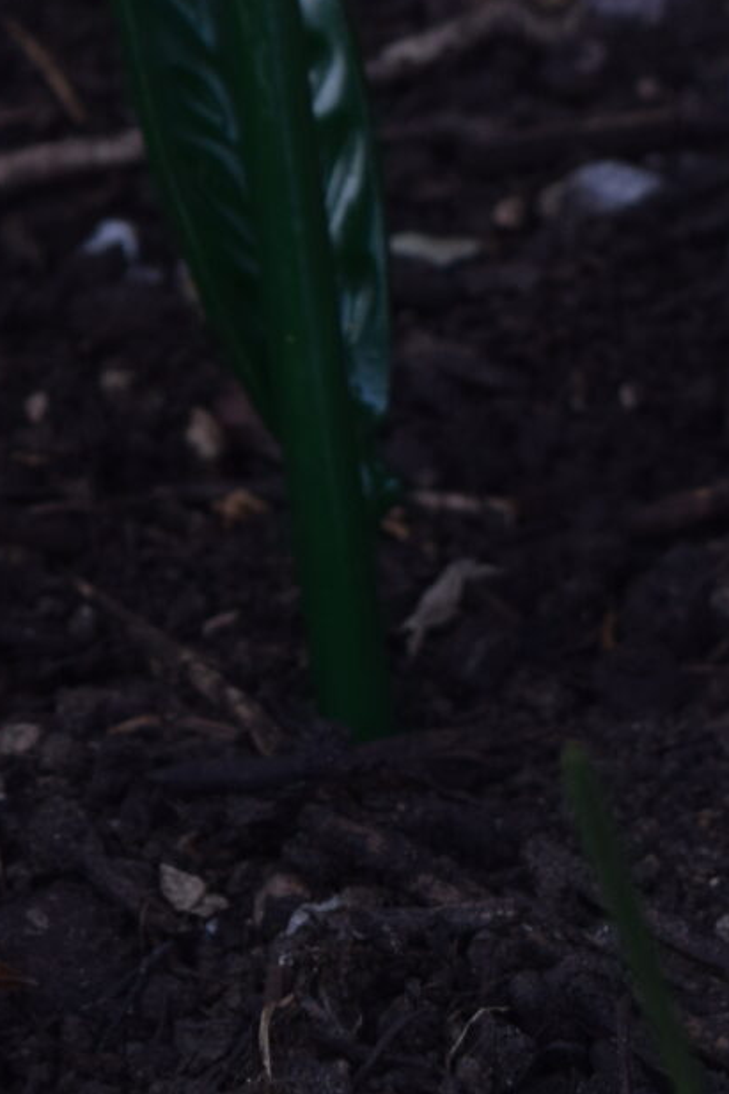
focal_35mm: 249
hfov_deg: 5.4
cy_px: -635
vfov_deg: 8.1
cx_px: -522
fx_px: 7567
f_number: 8
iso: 250
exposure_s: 1/30
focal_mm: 40
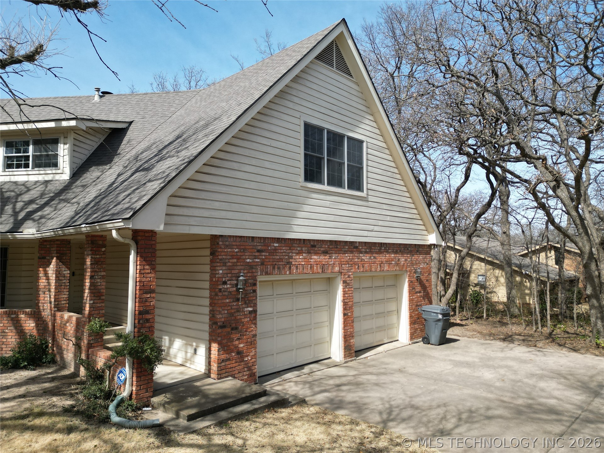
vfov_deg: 56.8
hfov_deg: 71.6
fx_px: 419
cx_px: 302
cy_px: 226
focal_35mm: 24
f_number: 1.7
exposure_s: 1/1600
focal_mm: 6.72
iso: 110
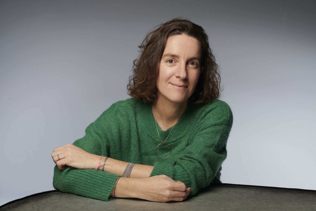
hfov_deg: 23.9
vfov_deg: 16.1
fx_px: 746
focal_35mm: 85
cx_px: 158
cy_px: 106
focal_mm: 85
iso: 160
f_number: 10
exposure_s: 1/200
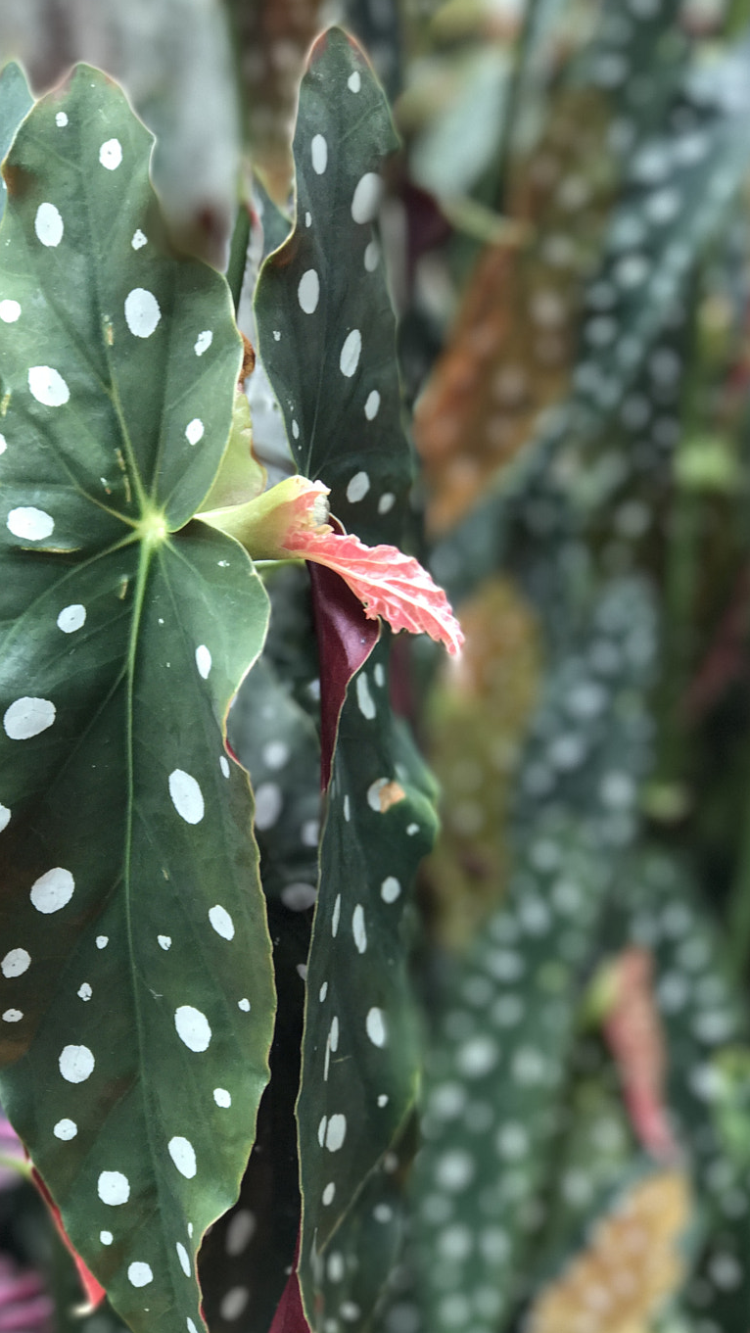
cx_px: 218
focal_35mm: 73
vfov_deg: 29.0
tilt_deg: -15.8
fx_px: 2580
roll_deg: -1.4
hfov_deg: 16.5
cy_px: 693
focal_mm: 6.6
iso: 64
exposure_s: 1/50
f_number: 2.8
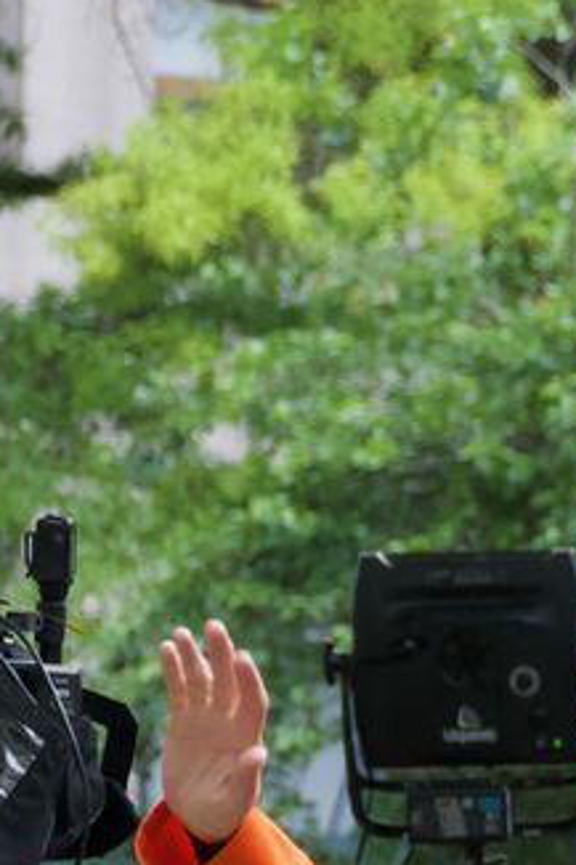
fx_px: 17681
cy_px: 1526
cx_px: 868
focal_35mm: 736
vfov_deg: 2.8
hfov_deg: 1.9
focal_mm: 73
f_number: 4
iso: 1000
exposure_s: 1/200
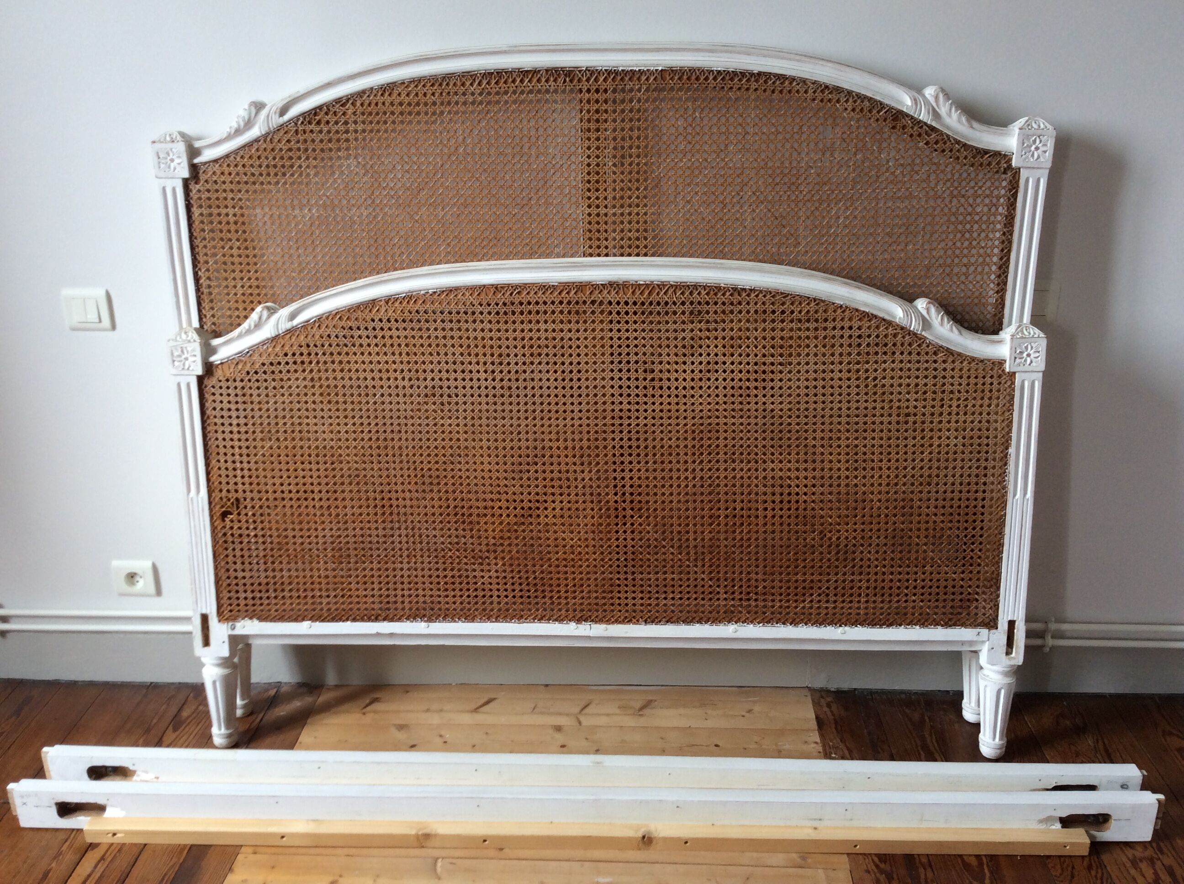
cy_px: 442
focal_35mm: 32
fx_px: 1093
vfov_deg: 44.1
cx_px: 592
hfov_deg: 56.9
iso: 32
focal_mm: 3.3
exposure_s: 1/25
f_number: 2.4
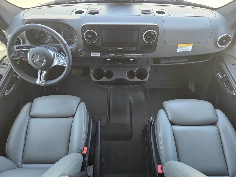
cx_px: 118
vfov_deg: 58.9
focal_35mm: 23
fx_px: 157
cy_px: 88
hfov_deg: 73.9
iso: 125
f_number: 1.8
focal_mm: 5.4
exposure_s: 1/100
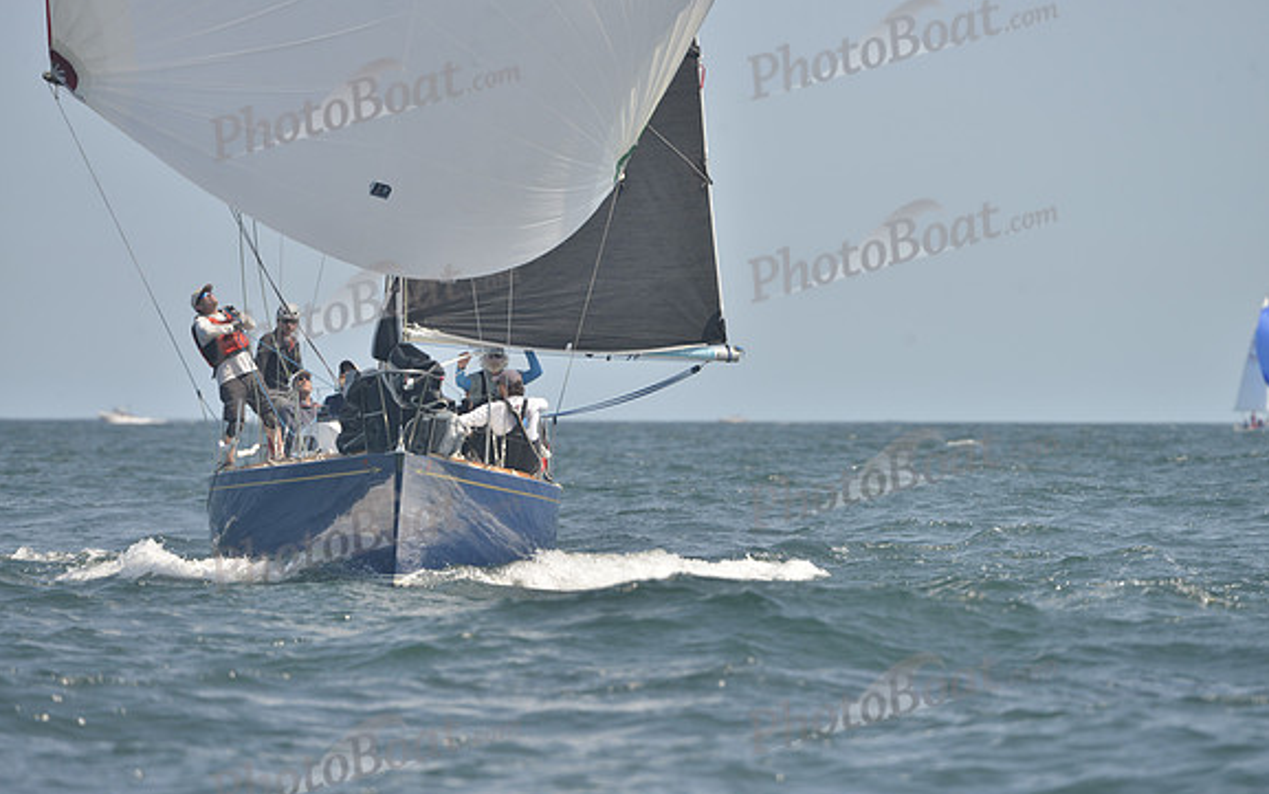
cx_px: 636
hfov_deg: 8.5
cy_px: 390
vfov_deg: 5.3
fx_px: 8510
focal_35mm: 246
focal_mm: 240
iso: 280
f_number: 8
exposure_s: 1/1000
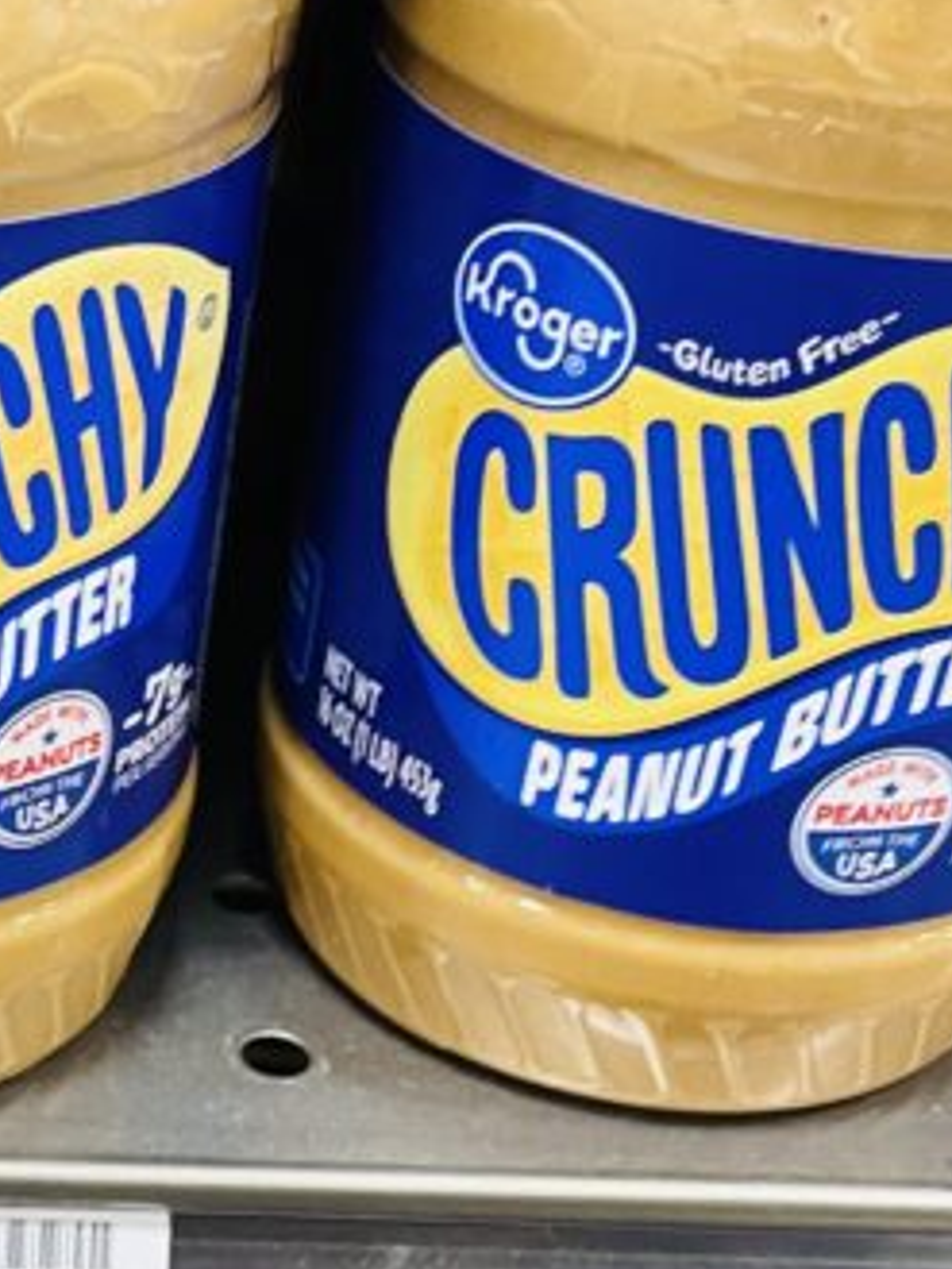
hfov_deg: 17.5
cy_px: 1030
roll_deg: -2.3
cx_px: -158
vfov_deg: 23.7
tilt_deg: -38.2
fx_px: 2968
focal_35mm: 81
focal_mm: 4.2
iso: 200
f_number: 1.6
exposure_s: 1/40
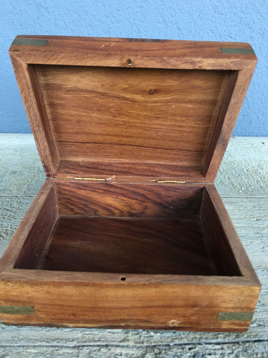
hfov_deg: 48.2
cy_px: 179
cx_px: 134
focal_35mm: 29
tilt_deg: -27.5
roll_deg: -3.2
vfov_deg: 61.7
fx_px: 299
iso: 64
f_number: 2.2
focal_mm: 4.15
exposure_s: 1/17
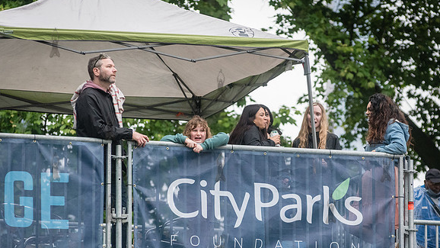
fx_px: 3115
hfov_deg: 8.1
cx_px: 268
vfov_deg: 4.5
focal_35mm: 267
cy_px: 157
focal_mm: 200
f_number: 4.5
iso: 3200
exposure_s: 1/1000
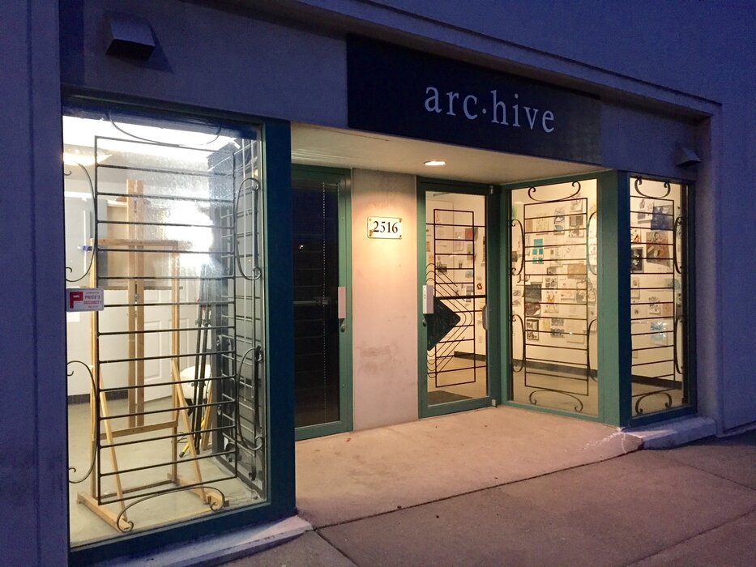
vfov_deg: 48.2
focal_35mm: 29
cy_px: 284
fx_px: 633
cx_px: 378
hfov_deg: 61.7
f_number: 2.2
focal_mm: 4.15
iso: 250
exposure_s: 1/20
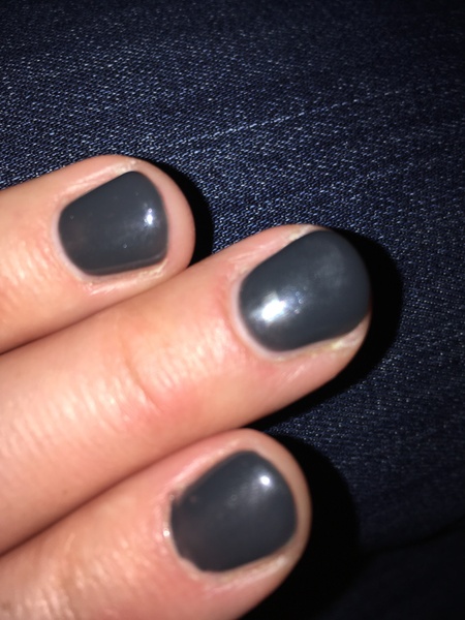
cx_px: 232
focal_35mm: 29
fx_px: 519
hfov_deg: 48.2
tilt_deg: -46.0
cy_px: 310
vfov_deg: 61.7
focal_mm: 4.15
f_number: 2.2
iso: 25
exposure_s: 1/450
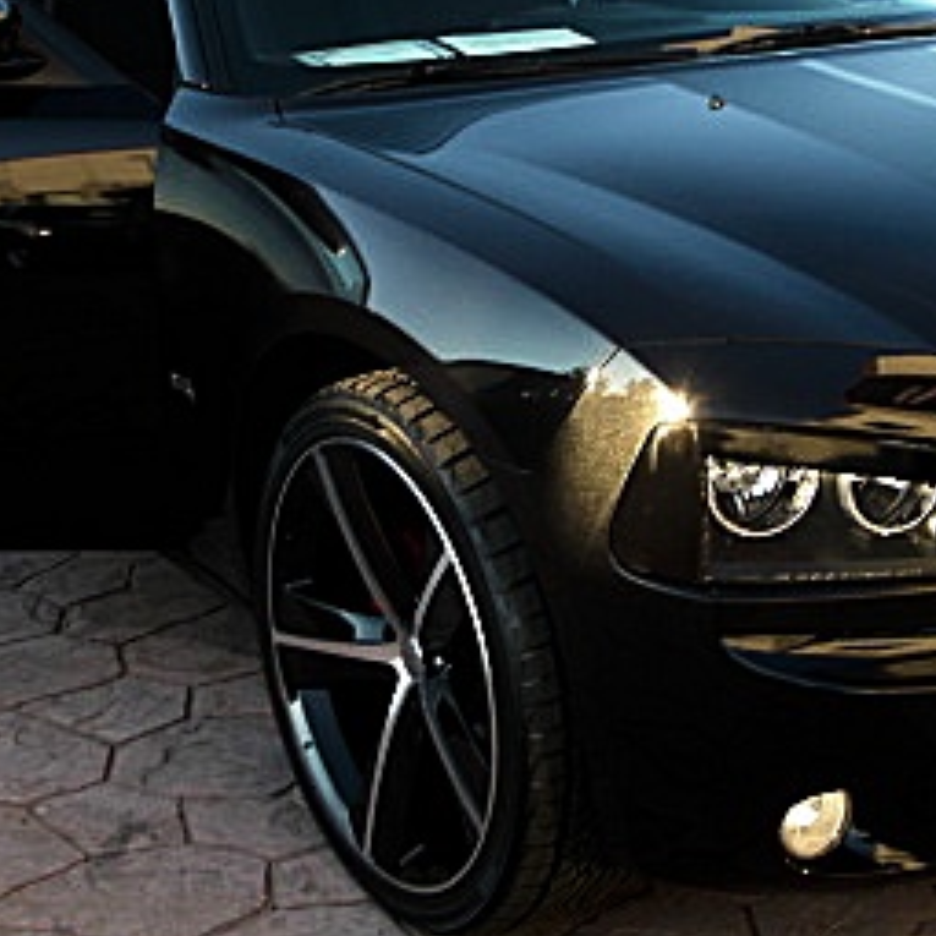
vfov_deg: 21.6
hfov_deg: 21.6
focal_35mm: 80
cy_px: 305
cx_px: 551
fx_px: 2447
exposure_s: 1/60
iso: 50
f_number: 2.8
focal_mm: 6.3
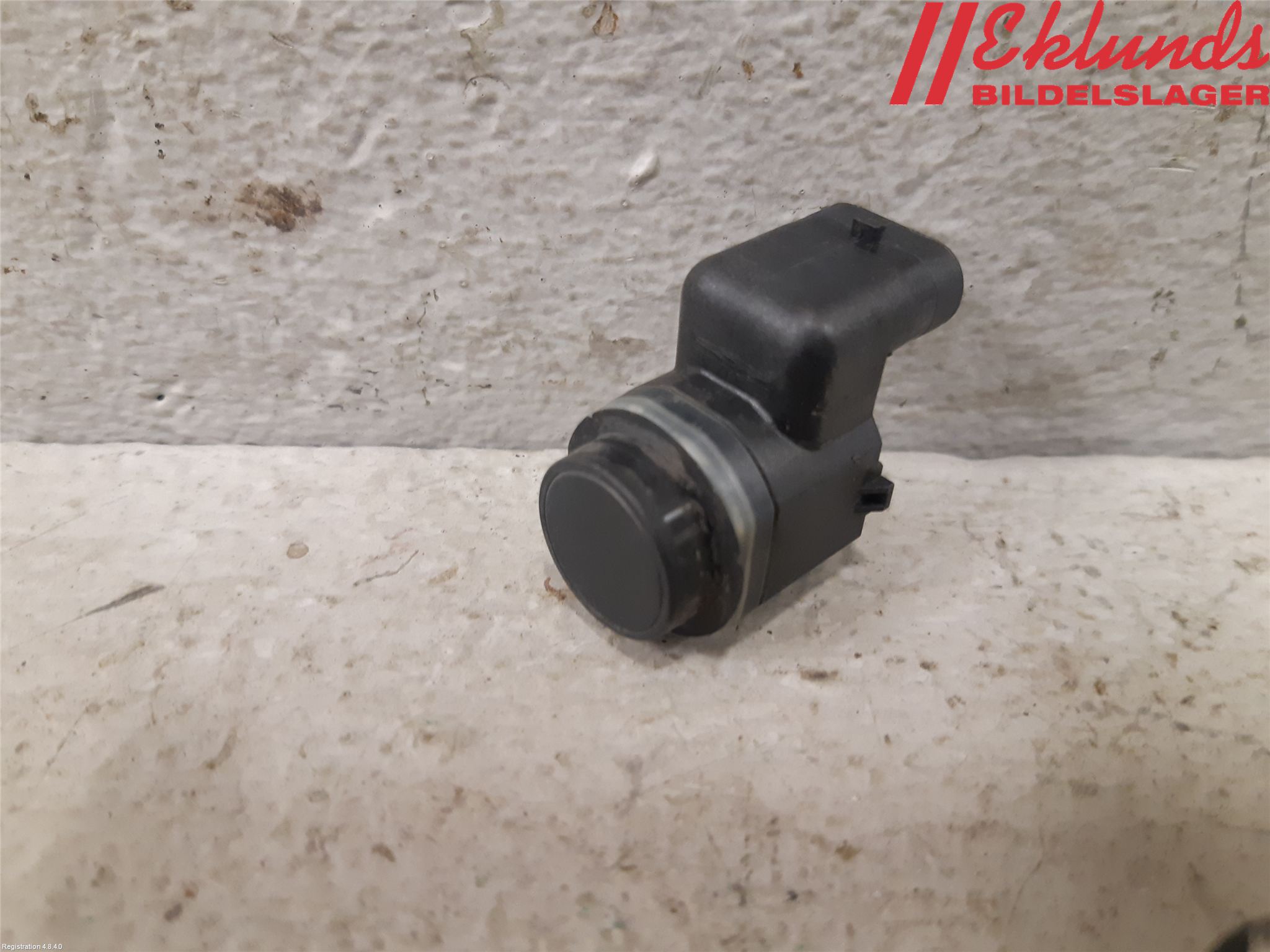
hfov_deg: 67.3
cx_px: 635
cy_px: 476
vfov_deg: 53.1
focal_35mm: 26
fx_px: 954
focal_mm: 3.93
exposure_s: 1/25
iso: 200
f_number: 1.7
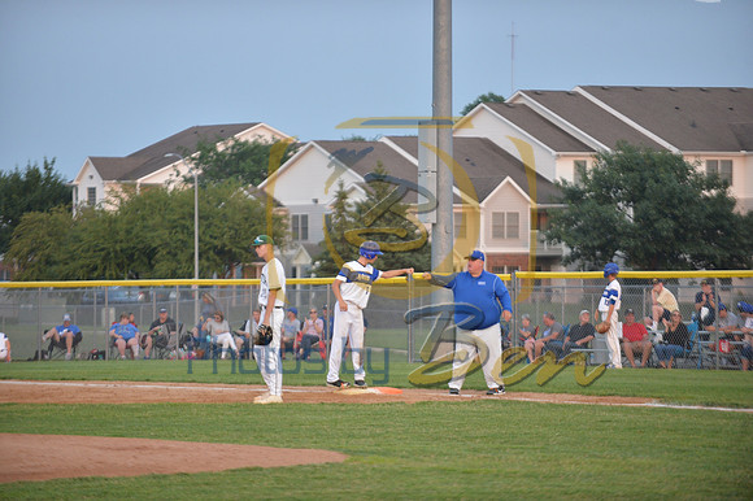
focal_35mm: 200
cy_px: 250
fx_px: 4181
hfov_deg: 10.3
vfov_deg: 6.9
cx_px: 376
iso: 1000
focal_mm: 200
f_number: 2.8
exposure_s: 1/1600
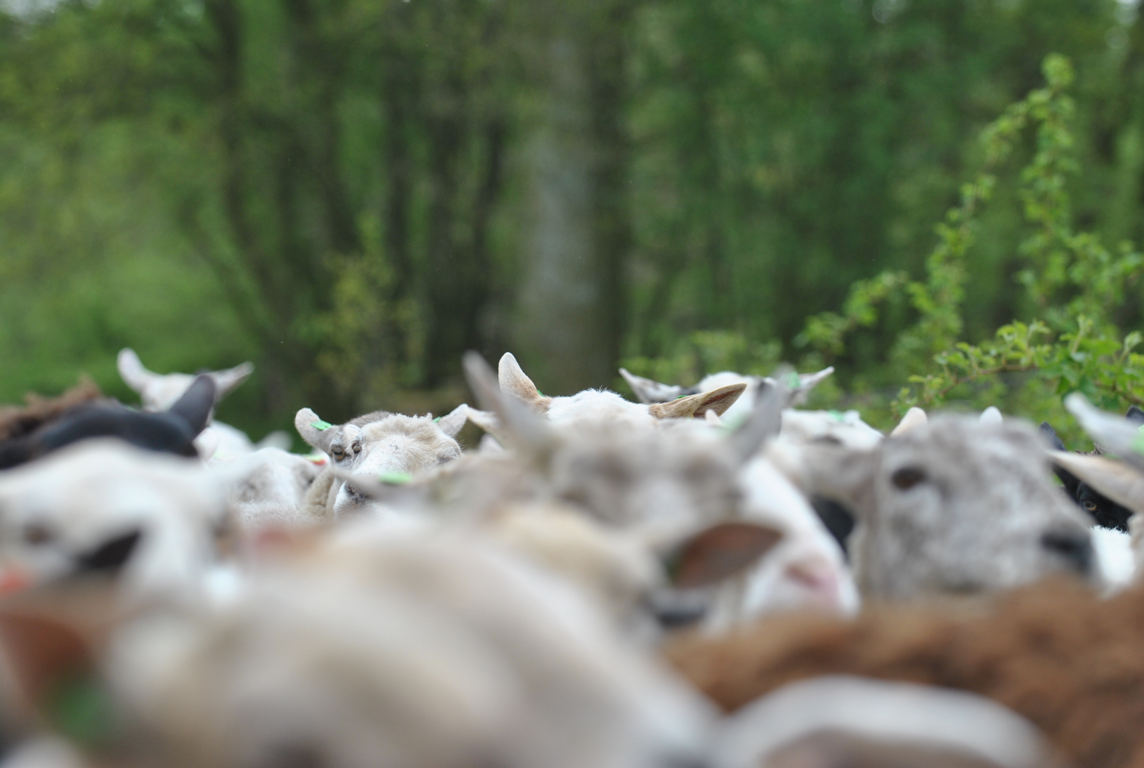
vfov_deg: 8.4
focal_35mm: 165
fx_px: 5254
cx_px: 572
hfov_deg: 12.4
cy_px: 384
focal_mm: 110
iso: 200
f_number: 3.2
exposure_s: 1/800
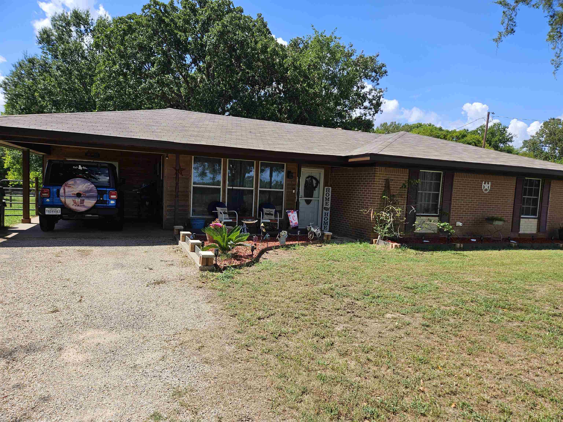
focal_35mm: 23
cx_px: 282
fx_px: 374
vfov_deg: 58.9
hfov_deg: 73.9
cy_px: 211
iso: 25
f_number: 1.8
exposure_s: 1/1307
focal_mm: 5.4
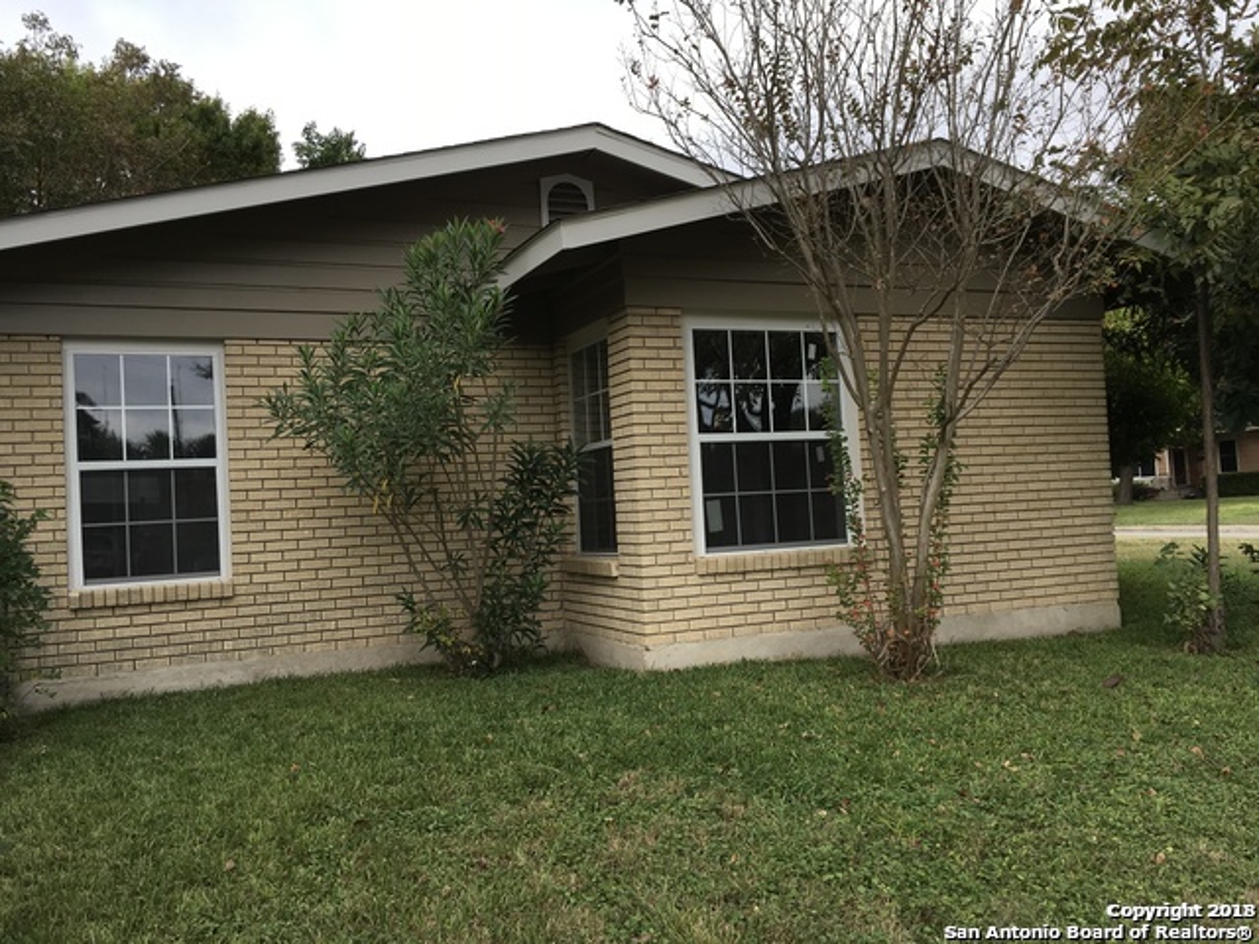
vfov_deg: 48.2
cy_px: 472
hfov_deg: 61.7
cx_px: 630
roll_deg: +3.8
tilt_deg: +2.5
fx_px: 1055
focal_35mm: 29
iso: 25
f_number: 2.2
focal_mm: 4.15
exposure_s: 1/635
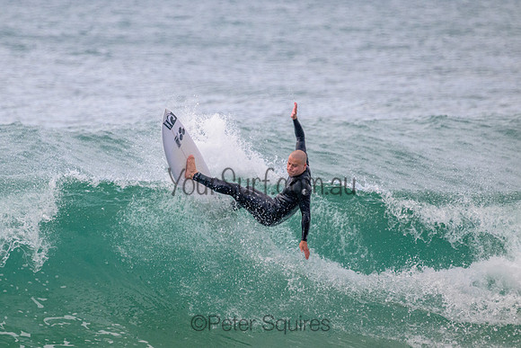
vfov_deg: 1.4
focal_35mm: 962
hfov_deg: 2.1
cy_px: 144
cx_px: 215
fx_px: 13925
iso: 2500
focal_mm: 800
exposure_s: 1/2000
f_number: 13
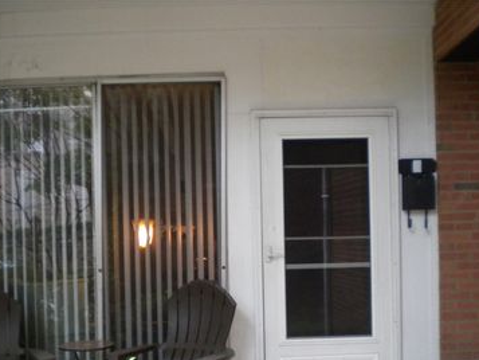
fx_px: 678
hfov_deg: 38.9
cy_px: 251
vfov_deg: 29.4
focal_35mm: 49
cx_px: 229
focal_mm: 6.3
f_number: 3.1
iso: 368
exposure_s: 1/58.4
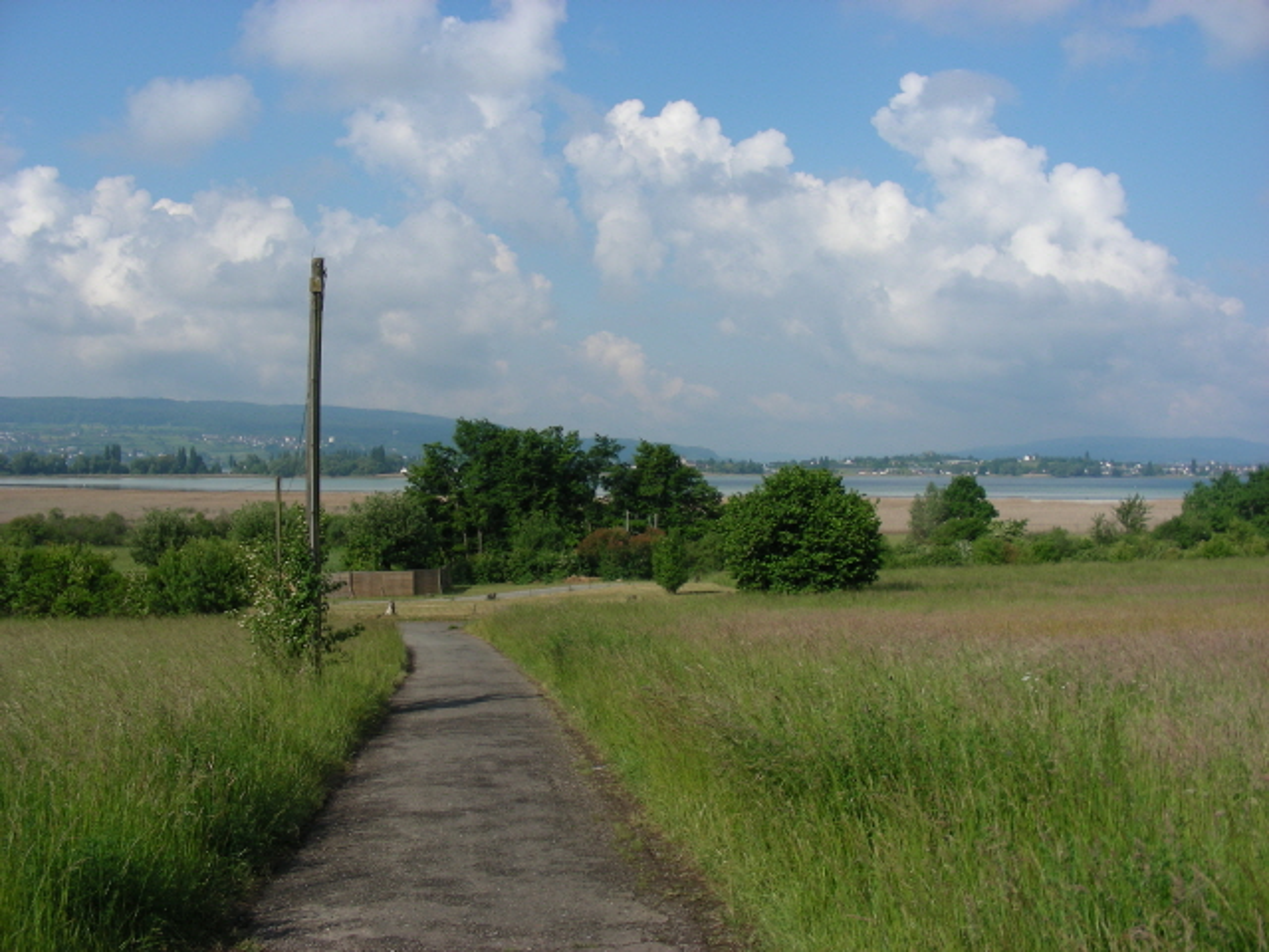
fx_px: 1393
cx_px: 634
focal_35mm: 38
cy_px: 476
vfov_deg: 37.7
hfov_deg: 49.0
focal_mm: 6.3
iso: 50
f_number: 4
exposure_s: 1/200
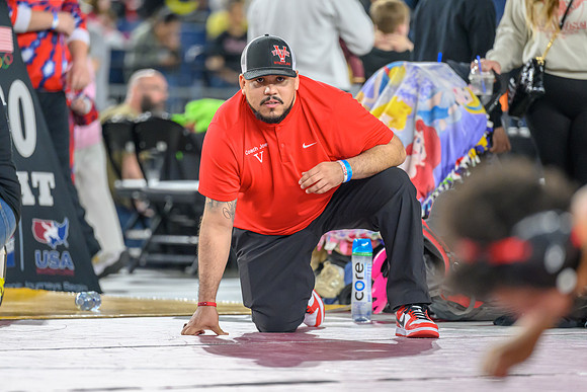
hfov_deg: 7.0
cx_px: 302
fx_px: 4783
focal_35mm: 293
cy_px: 200
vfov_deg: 4.7
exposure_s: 1/640
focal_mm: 200
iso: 2500
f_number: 2.8
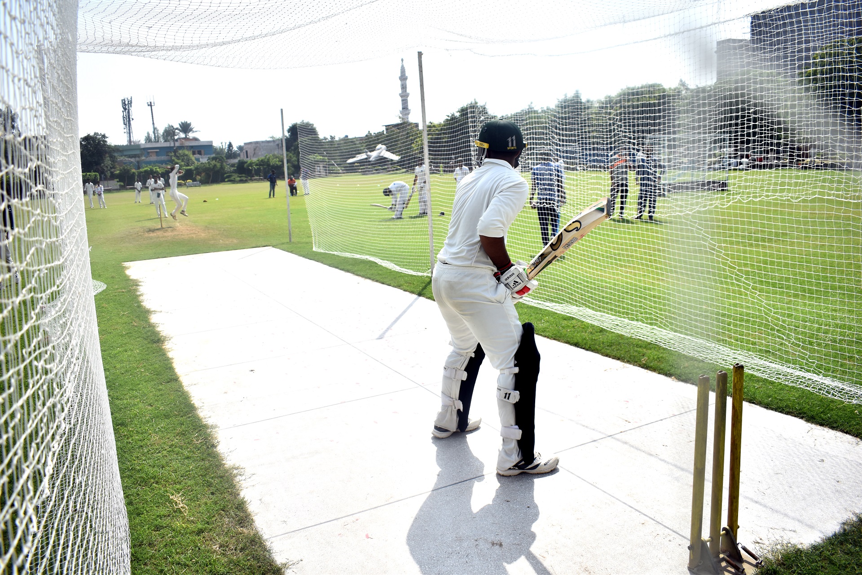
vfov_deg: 47.9
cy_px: 288
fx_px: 646
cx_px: 431
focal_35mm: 27
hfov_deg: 67.4
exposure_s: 1/800
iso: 100
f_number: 4
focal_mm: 18
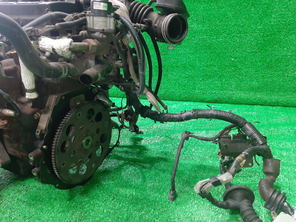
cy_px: 111
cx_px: 148
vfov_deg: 53.1
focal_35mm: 26
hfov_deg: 67.3
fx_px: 222
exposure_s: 1/33
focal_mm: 3.93
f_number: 1.7
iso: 183
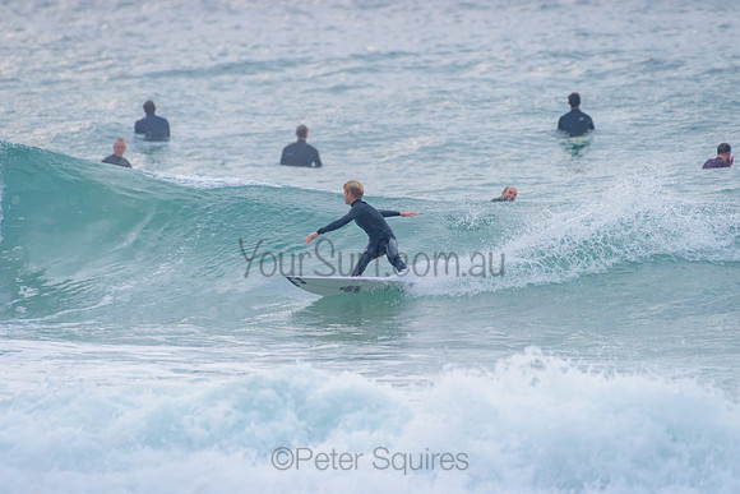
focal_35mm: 613
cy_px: 242
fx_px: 12606
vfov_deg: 2.2
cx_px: 359
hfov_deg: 3.4
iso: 720
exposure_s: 1/1600
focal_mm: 500
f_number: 5.6
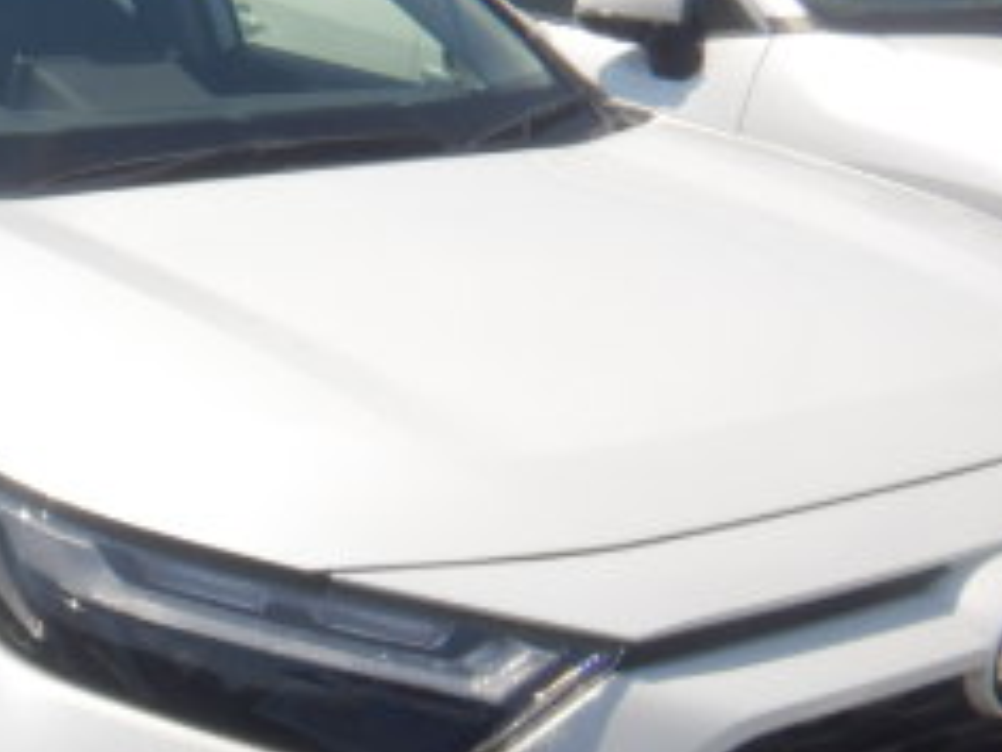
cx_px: 183
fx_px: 1881
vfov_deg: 22.4
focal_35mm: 65
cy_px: 548
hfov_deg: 29.1
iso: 125
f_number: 2.8
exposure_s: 1/640
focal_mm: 4.3
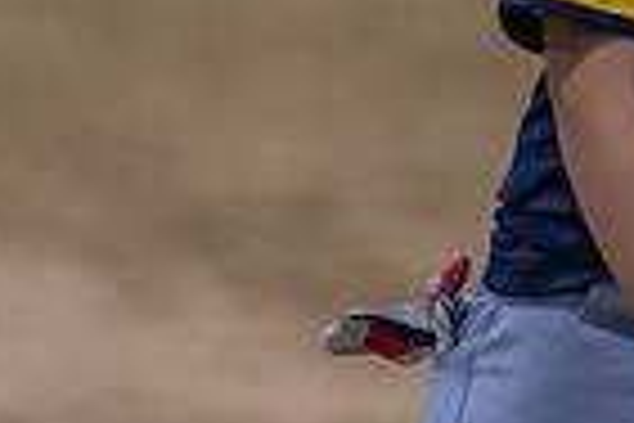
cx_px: 773
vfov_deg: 1.7
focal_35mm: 822
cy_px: -362
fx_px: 14475
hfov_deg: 2.5
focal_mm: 200
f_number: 2.8
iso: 2000
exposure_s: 1/1250
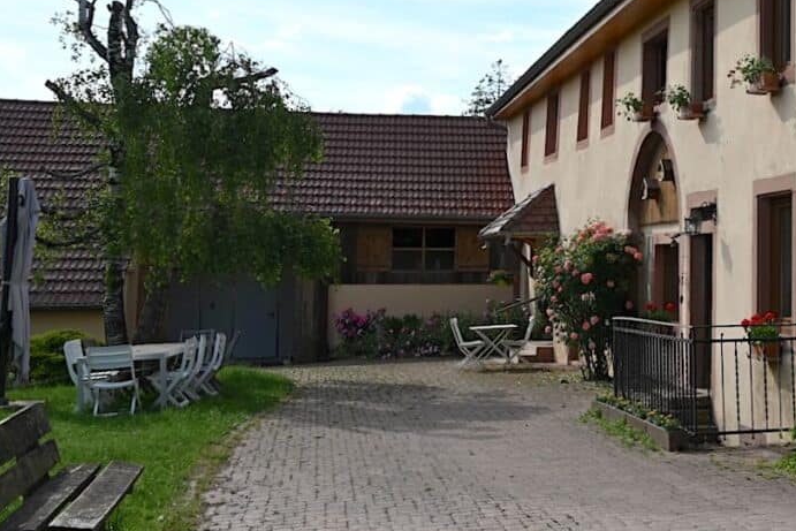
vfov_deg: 31.1
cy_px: 215
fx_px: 951
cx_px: 514
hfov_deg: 44.9
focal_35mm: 43
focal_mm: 29
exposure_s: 1/400
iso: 100
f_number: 7.1
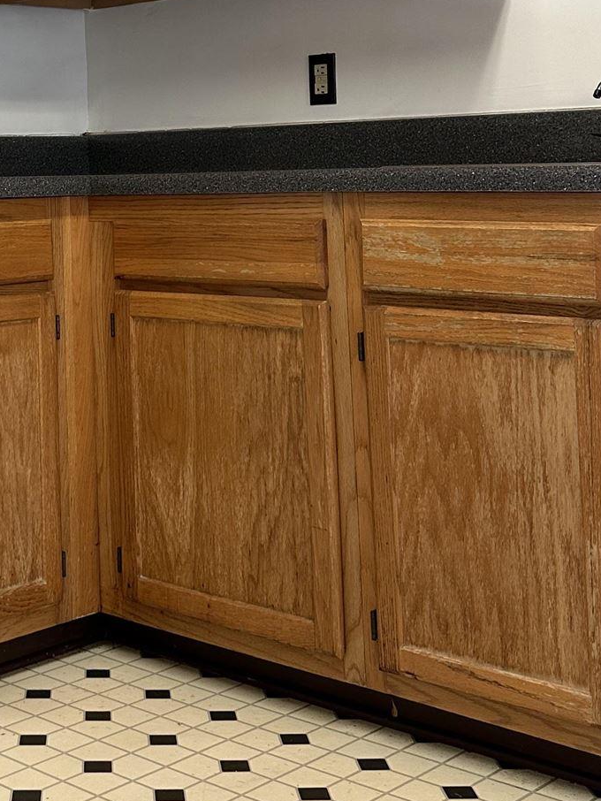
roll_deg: +0.4
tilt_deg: +2.2
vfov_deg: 30.6
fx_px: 1411
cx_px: 27
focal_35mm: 61
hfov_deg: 23.2
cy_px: 121
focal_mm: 6.86
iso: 125
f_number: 1.78
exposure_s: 1/60
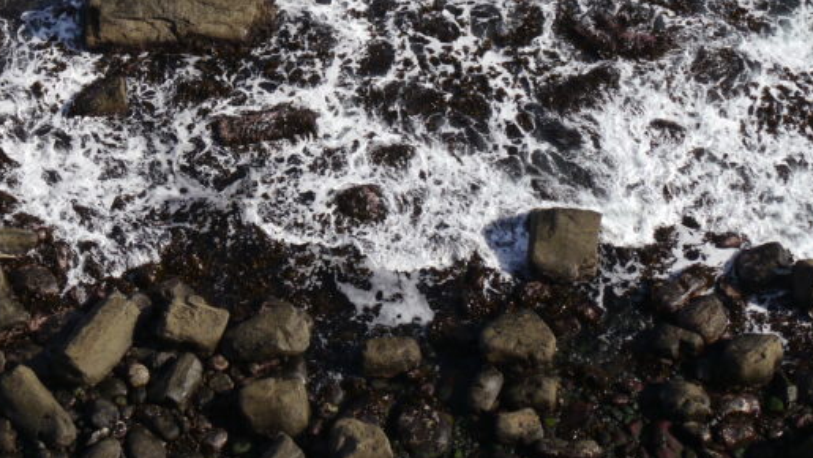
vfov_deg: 13.2
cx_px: 177
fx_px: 1962
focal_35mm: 91
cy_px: 49
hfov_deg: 23.1
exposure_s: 1/400
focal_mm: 21
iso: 160
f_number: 8
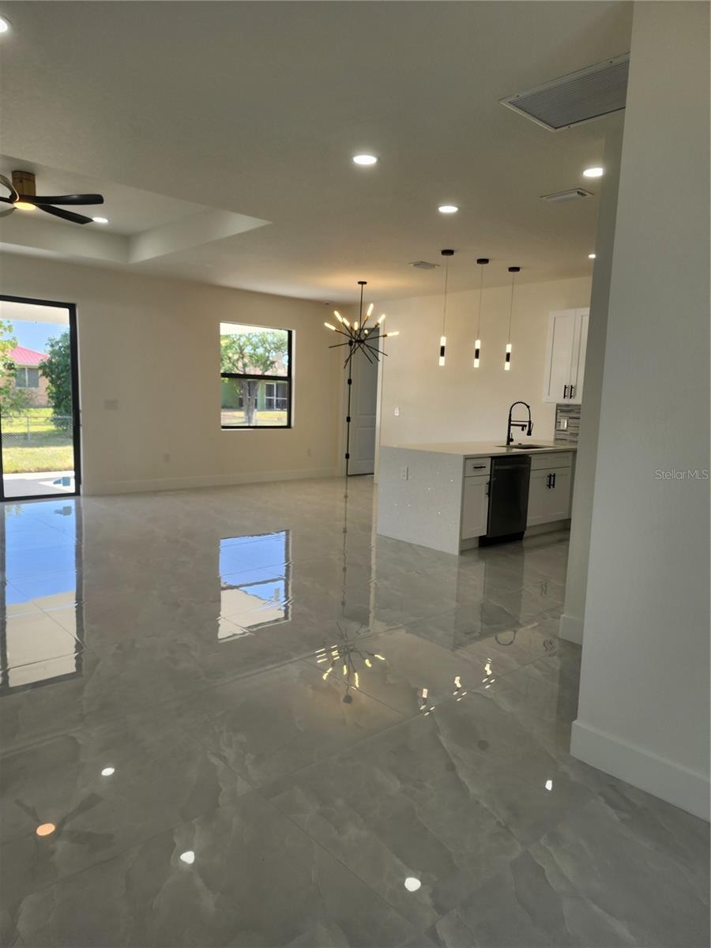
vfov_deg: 73.9
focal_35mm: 23
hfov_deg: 58.9
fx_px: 630
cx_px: 356
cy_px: 474
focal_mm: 6.4
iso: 16
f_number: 1.8
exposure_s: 1/120
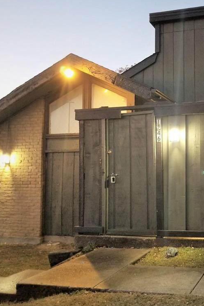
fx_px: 314
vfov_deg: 51.9
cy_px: 152
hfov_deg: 33.5
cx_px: 193
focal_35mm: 37
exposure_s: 1/10
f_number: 1.7
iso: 400
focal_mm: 4.3
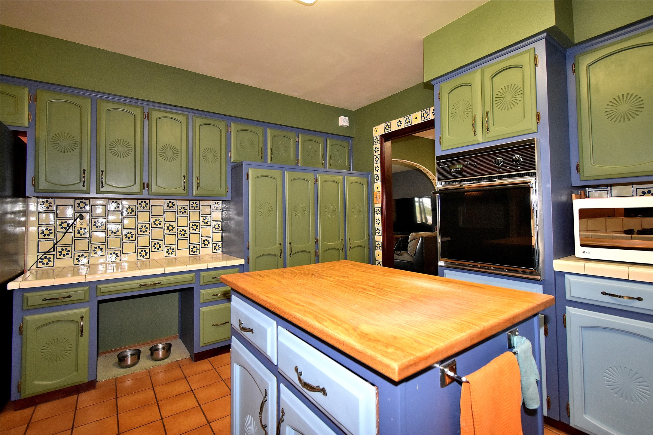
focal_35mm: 15
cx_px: 326
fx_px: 272
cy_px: 218
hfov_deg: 100.4
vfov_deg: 77.3
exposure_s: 1/60
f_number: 4.5
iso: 1400
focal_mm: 10
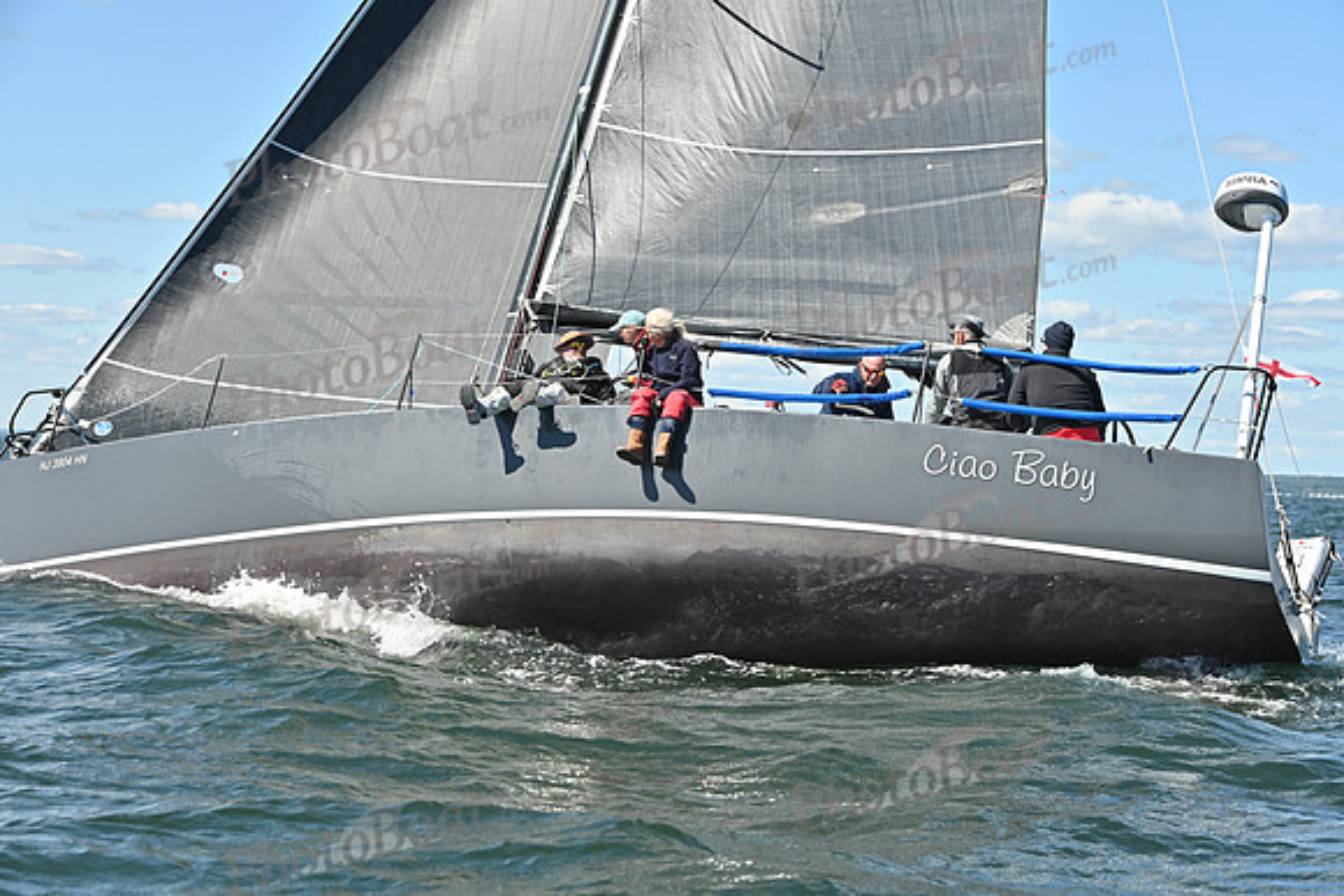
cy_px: 448
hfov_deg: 23.9
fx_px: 3174
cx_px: 672
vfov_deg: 16.1
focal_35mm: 85
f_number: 7.1
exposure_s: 1/1250
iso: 320
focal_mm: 85
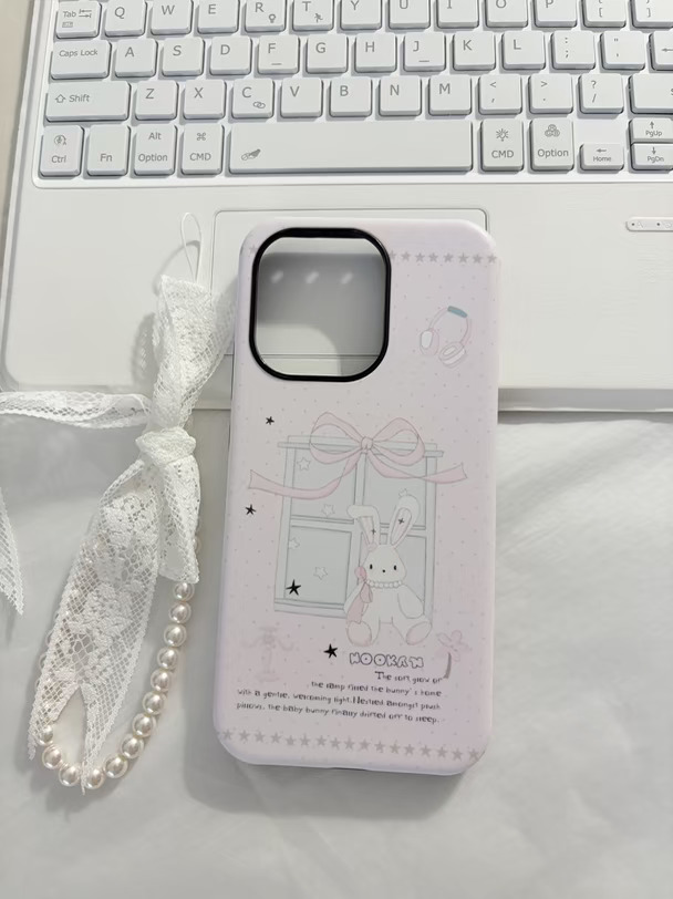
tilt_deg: -79.1
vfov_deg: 67.3
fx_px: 675
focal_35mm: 26
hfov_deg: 53.0
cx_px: 336
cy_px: 450
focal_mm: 5.96
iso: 64
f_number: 1.6
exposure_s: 1/121
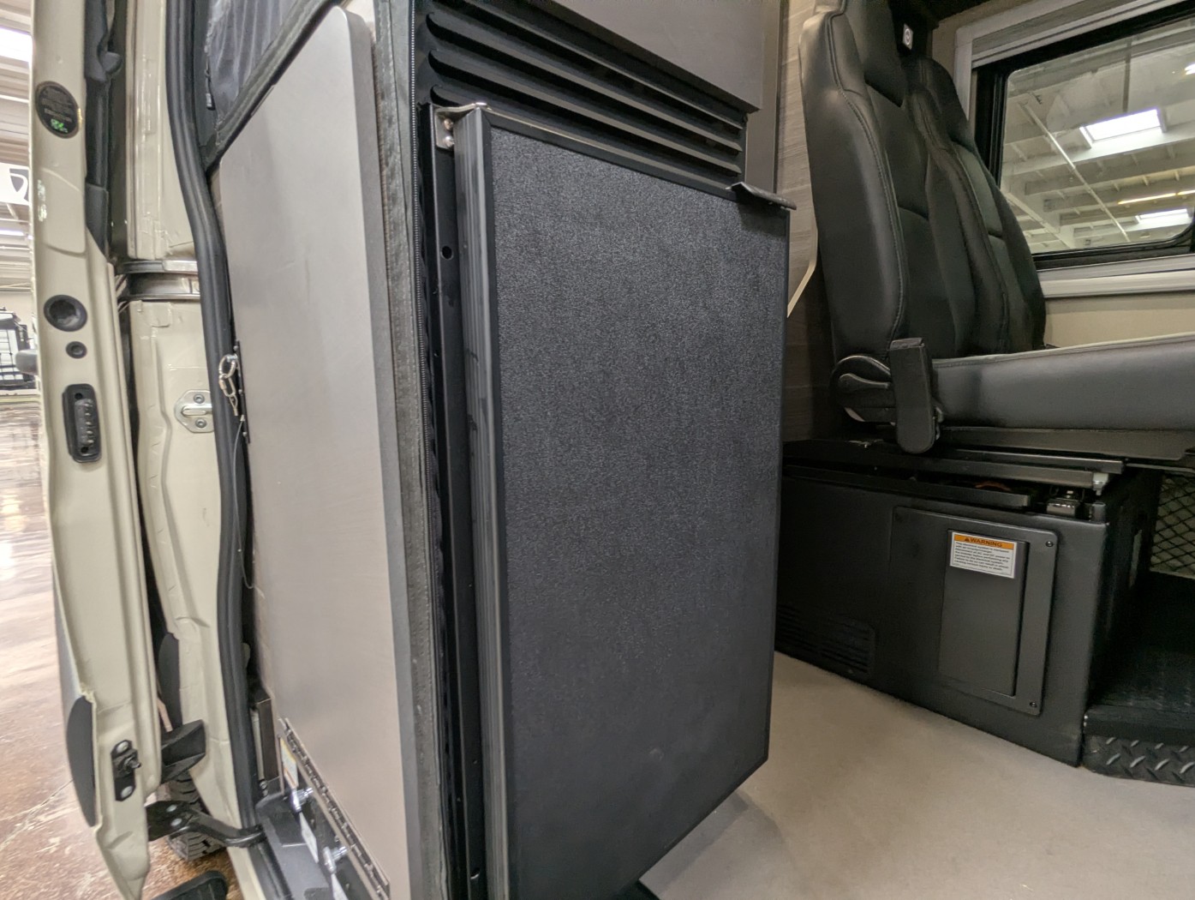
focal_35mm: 16
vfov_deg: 78.2
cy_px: 450
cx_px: 598
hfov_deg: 94.4
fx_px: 553
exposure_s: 1/50.7
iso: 153
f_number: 2.2
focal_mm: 2.35
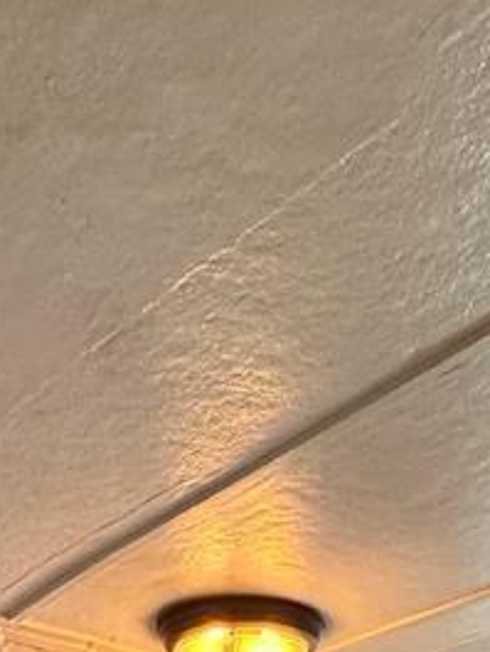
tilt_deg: -10.4
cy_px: 1159
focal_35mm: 54
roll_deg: +0.1
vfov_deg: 22.2
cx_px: 222
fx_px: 1018
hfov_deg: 27.0
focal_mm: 2.22
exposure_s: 1/60
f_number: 2.2
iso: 320
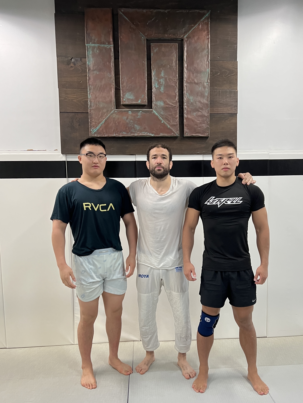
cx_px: 152
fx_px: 303
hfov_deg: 53.1
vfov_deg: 67.3
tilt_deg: -5.7
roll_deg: -1.9
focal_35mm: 26
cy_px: 202
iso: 200
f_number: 1.5
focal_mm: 5.7
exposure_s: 1/60
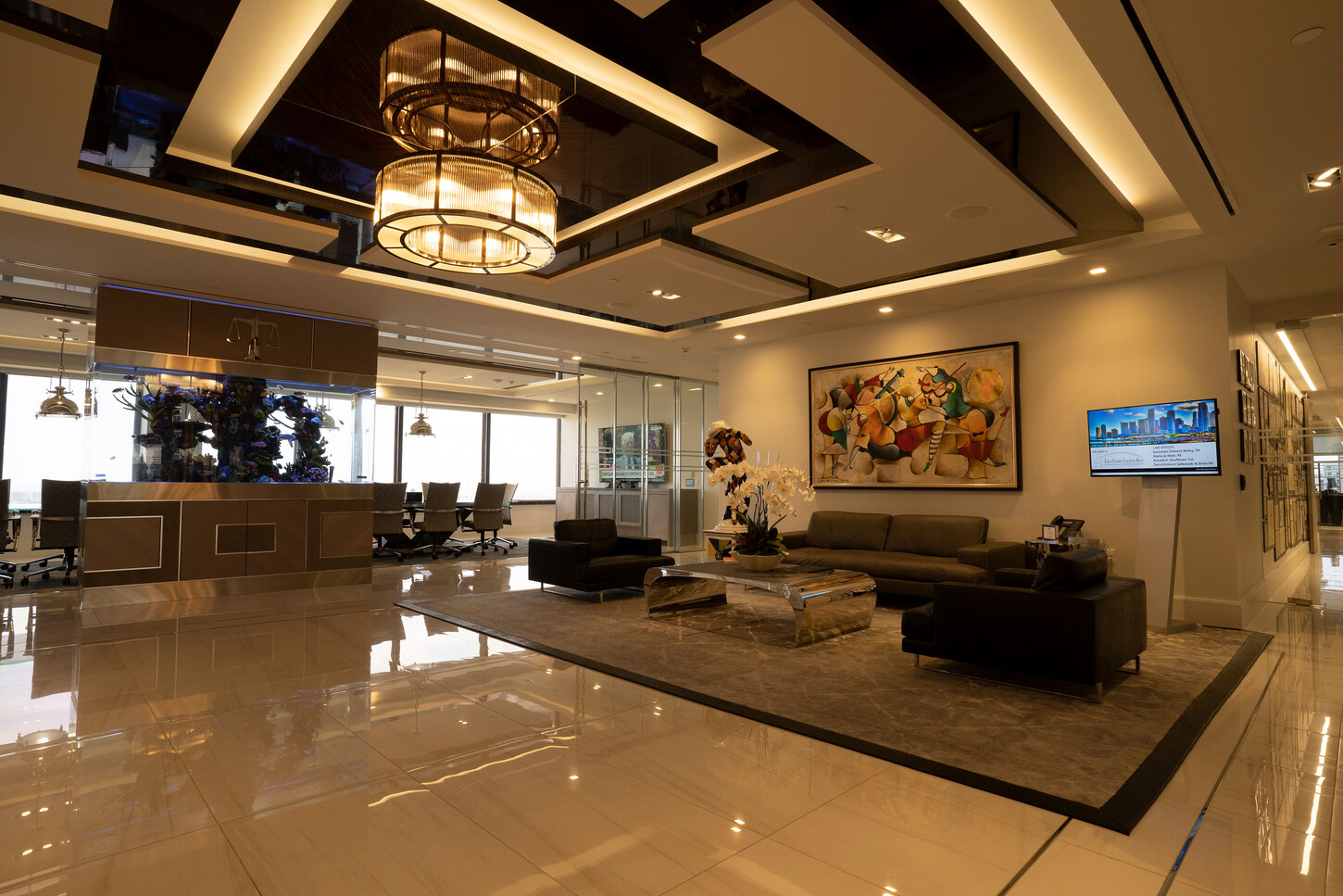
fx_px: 672
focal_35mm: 18
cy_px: 448
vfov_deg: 67.4
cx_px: 672
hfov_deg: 90.0
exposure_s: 1/30
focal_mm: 18
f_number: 9
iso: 500
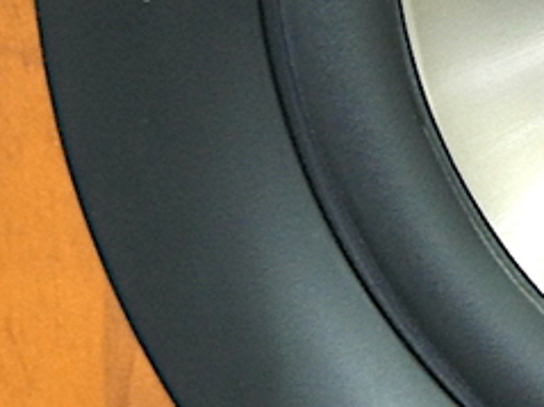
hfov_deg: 2.5
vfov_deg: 1.8
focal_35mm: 804
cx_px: 988
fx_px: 12629
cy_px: -30
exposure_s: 1.6
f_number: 5.6
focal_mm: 35.8
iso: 100
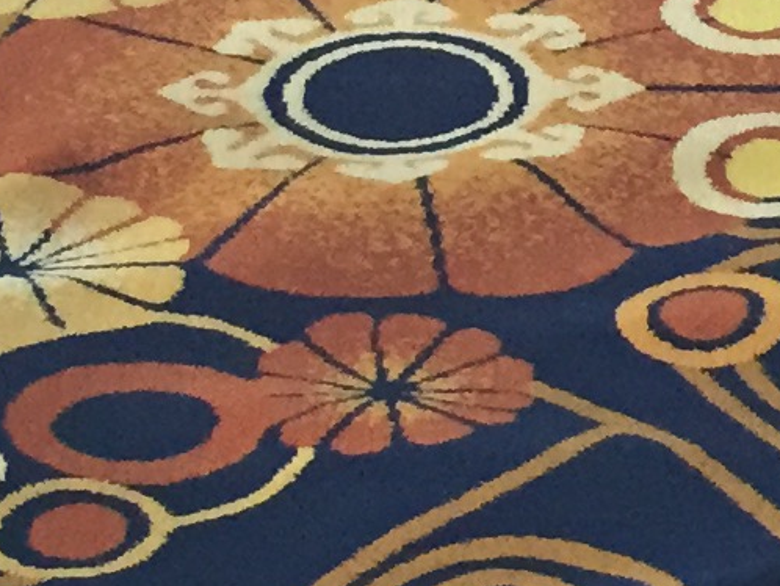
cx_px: 738
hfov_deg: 10.3
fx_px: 4283
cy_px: -9
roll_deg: -1.7
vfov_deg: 7.8
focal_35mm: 190
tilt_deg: -24.8
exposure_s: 1/20
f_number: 2.2
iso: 250
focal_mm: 4.15
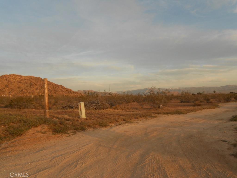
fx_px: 199
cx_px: 118
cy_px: 89
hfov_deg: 61.7
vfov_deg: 48.2
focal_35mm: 29
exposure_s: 1/320
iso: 80
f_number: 3.4
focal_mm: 5.1
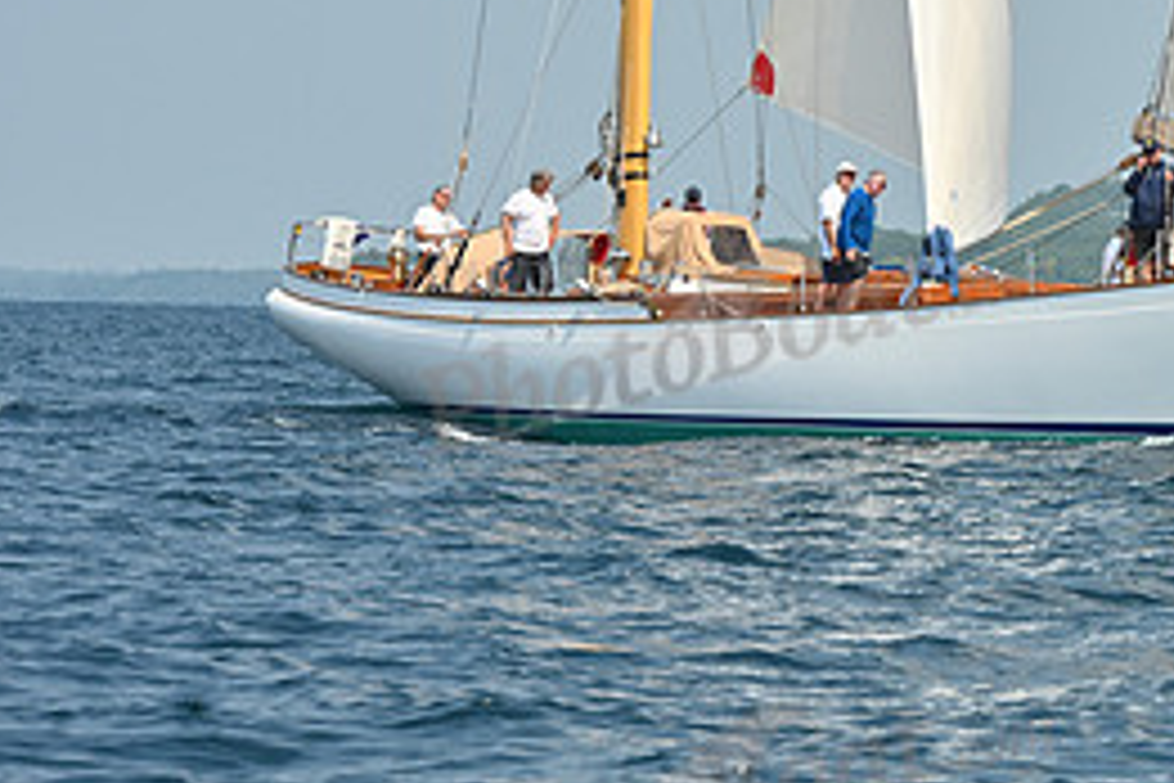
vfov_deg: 3.9
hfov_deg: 5.8
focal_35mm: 355
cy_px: 43
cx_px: 1291
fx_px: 11576
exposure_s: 1/1000
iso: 320
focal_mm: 160
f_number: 10
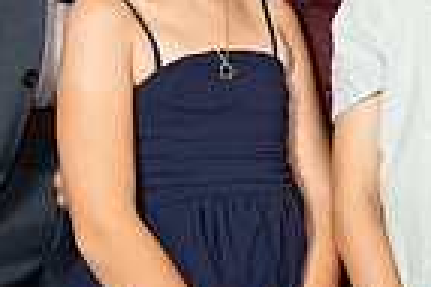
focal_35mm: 176
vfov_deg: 7.7
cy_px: -50
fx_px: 2105
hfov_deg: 11.7
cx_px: 310
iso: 1000
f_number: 2.8
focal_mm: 43.4
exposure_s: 1/160
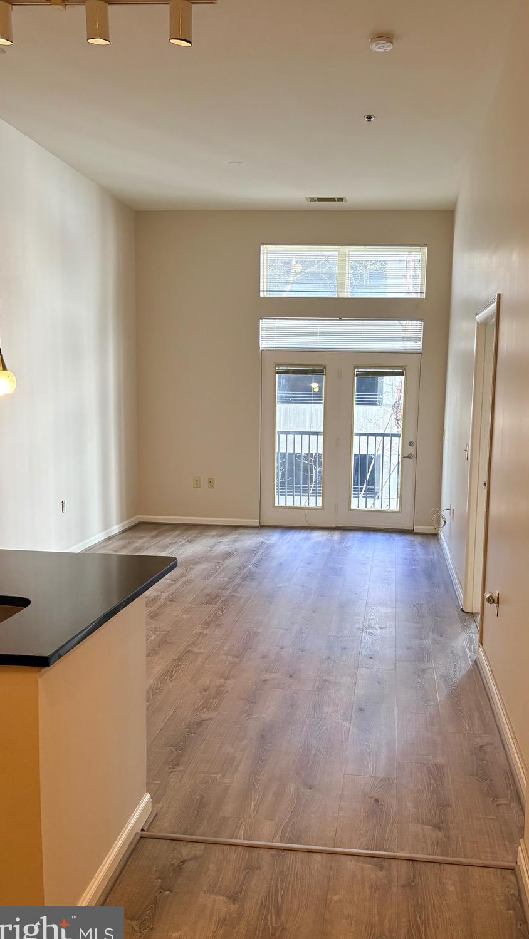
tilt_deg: -7.1
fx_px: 723
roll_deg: -1.5
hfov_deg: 39.9
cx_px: 328
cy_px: 477
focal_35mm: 29
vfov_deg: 66.1
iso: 160
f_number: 1.6
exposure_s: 1/120
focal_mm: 5.96
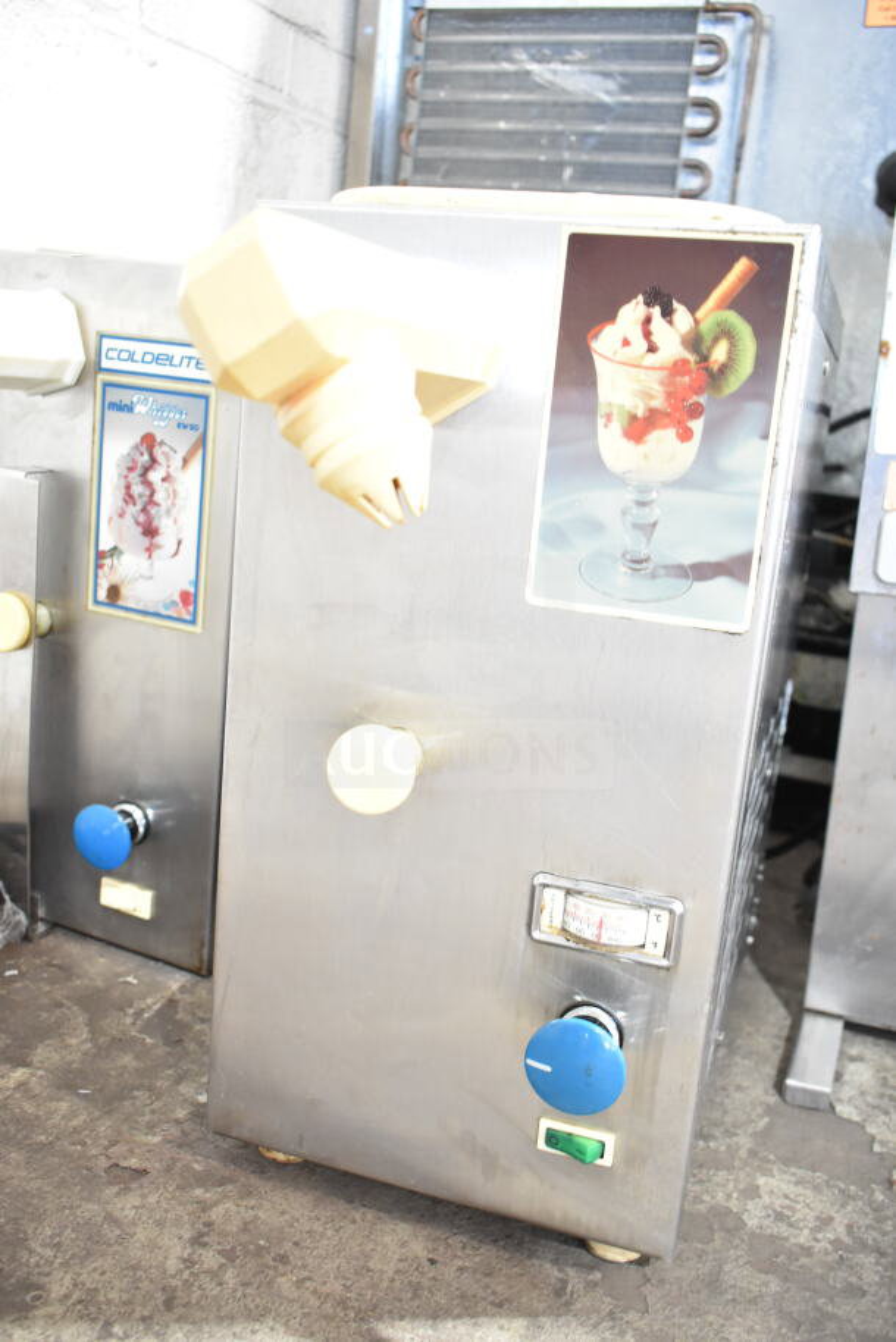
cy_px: 671
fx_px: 1231
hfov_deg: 40.0
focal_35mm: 33
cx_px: 448
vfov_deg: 57.2
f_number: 3.8
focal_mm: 22
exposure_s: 1/40
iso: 1800
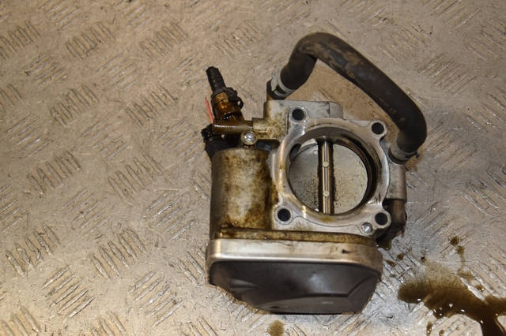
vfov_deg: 22.6
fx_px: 843
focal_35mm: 60
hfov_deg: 33.4
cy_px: 168
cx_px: 253
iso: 800
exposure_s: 1/200
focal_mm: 40
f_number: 6.3
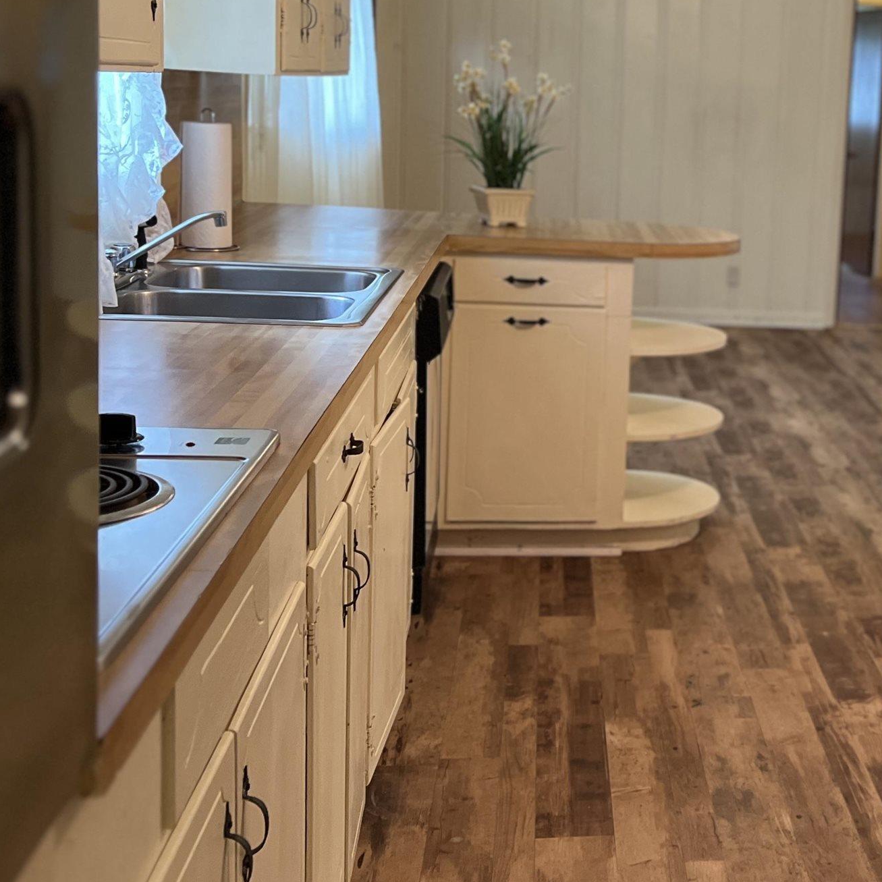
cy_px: 327
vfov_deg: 31.5
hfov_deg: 29.5
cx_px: 883
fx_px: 1557
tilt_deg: -9.3
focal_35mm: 54
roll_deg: -3.8
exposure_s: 1/60
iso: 160
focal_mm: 5.7
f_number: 1.5
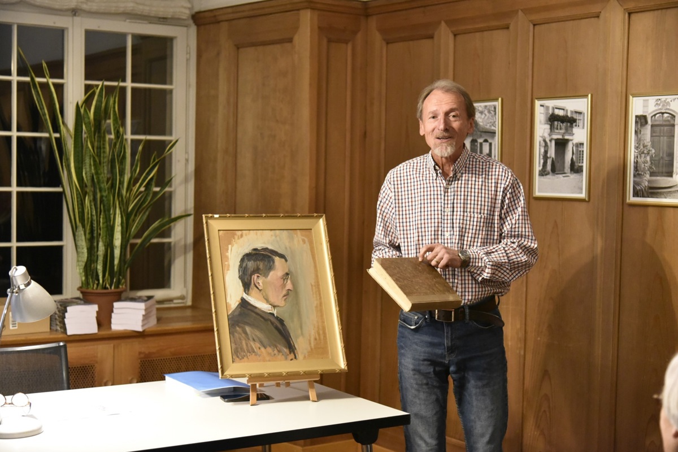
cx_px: 339
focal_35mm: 58
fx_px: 1092
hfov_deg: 34.5
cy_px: 226
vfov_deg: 23.4
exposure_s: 1/100
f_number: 4
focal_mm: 58
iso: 8000
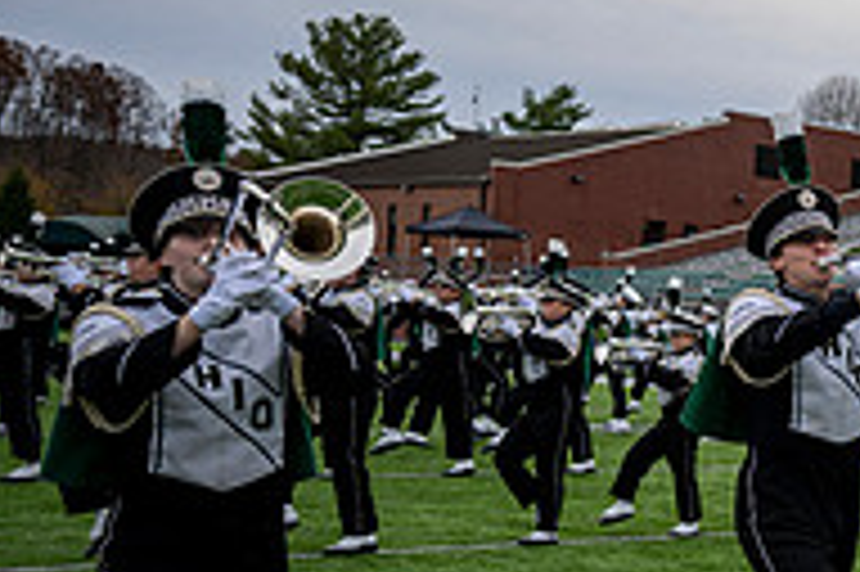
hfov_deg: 22.7
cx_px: 1288
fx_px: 1742
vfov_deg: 18.6
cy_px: 408
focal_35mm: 73
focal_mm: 24
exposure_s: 1/500
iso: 125
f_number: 2.8
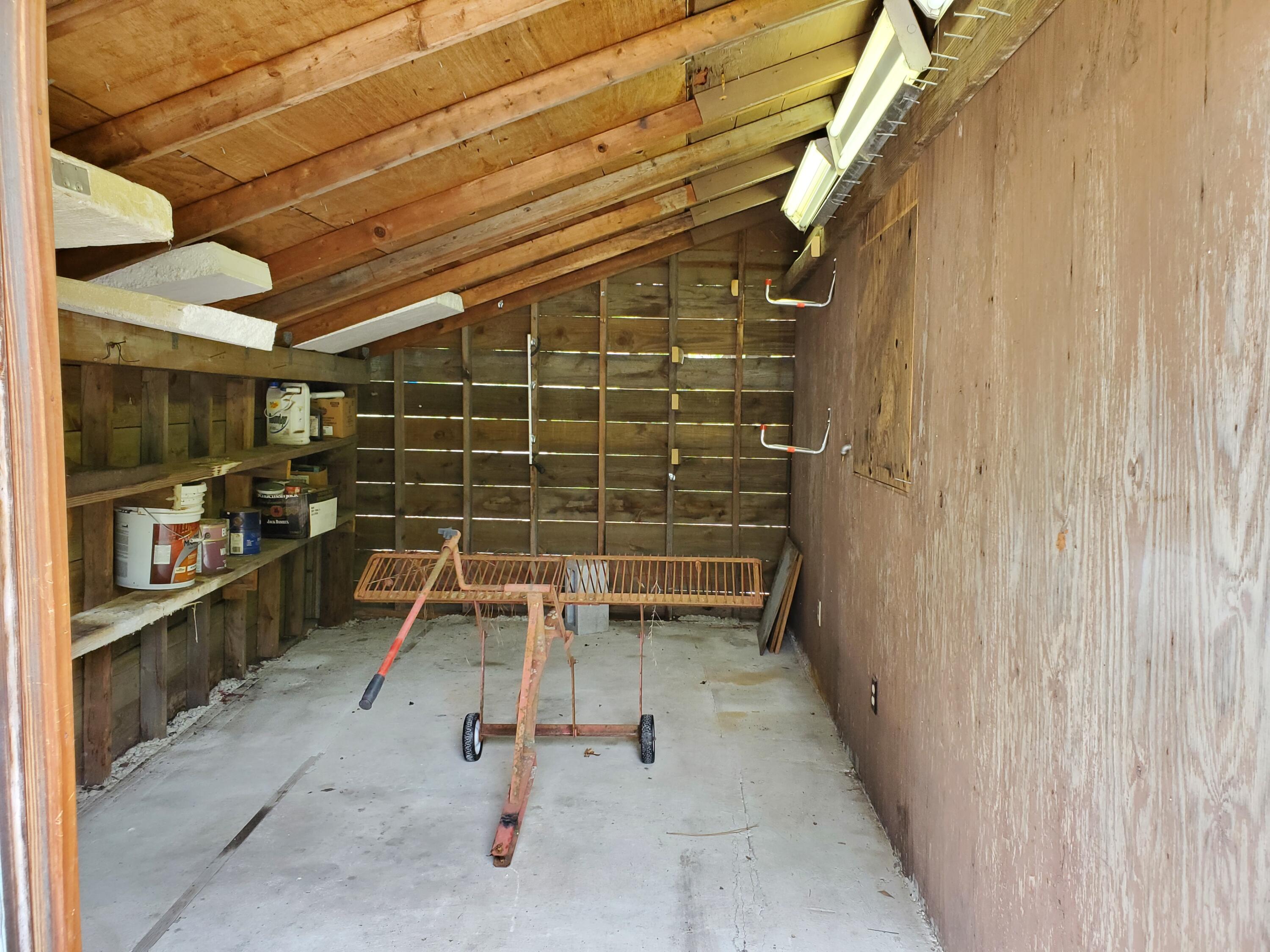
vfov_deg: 53.1
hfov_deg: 67.3
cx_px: 635
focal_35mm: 26
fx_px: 954
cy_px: 476
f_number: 2.4
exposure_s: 1/120
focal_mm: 4.3
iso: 200
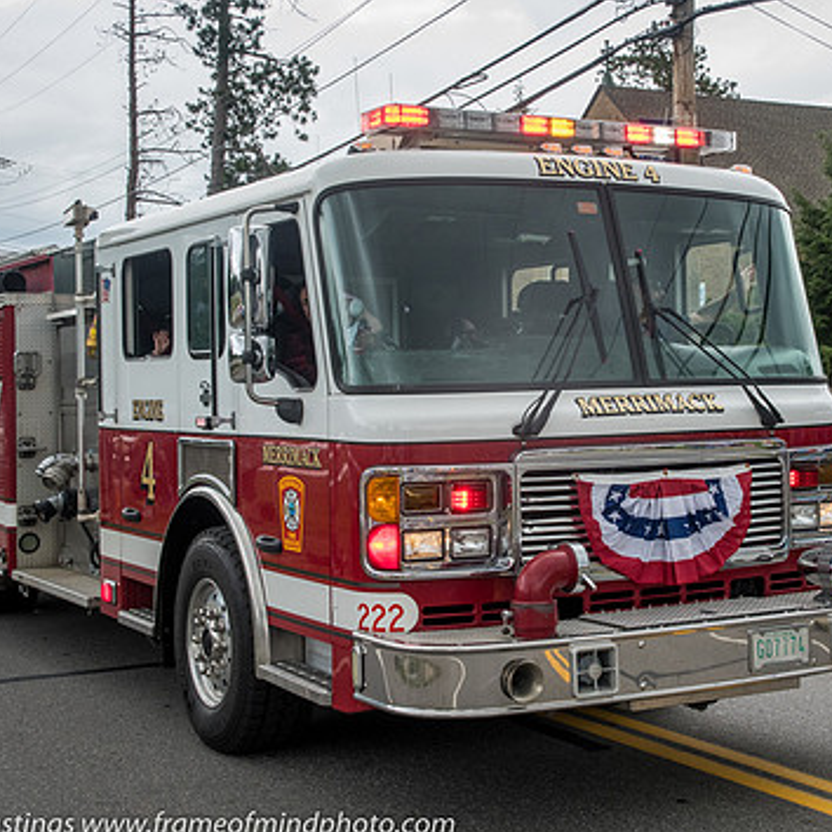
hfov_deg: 29.9
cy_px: 371
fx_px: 1550
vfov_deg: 30.0
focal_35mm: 57
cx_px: 510
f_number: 10
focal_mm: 26
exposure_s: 1/400
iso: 500
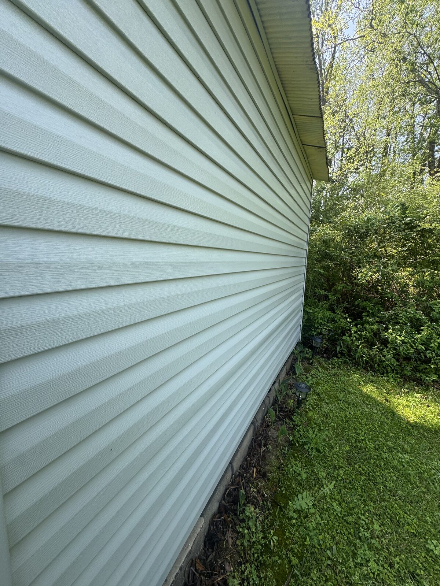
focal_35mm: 14
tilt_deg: -8.6
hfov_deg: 85.7
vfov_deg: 102.1
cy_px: 293
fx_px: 237
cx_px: 220
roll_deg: +0.6
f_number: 2.2
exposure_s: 1/274
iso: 40
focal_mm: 2.22
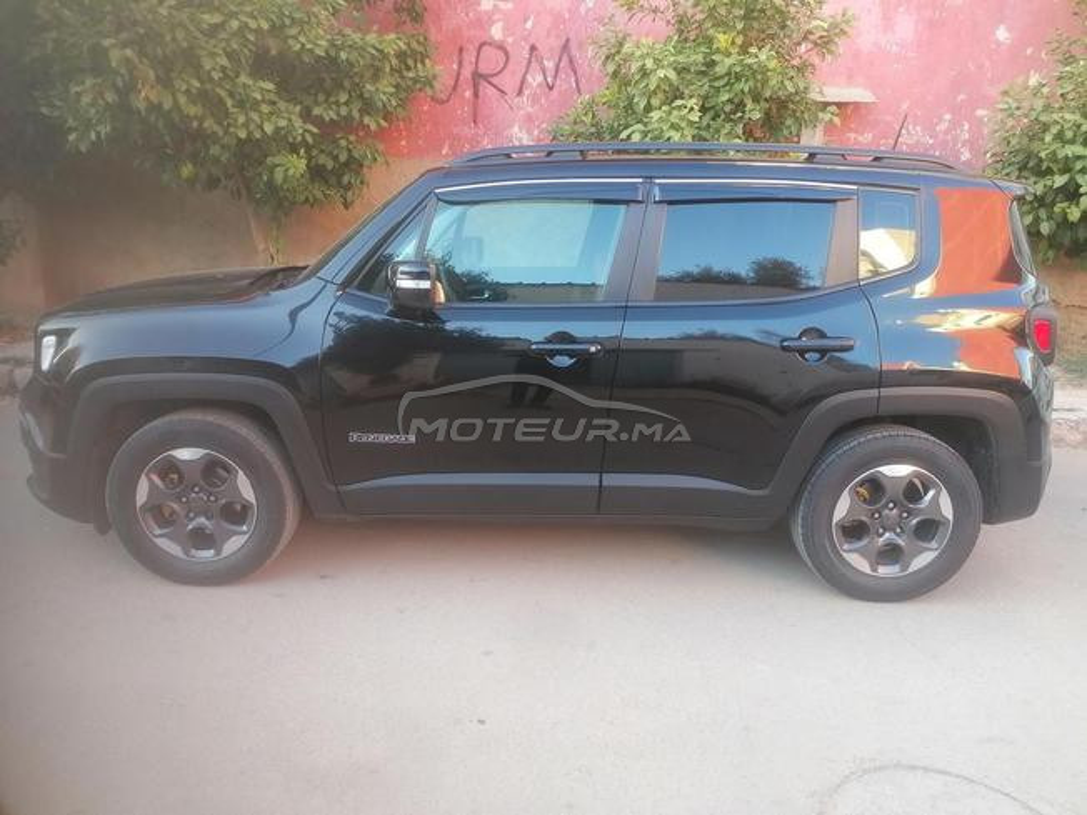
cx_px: 544
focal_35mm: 27
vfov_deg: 51.4
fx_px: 848
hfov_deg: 65.3
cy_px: 408
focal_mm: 4.75
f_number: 1.8
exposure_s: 1/60
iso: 125
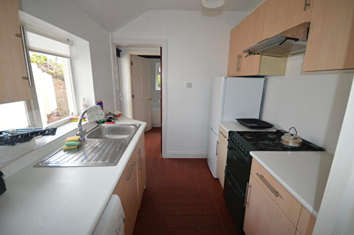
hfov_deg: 100.4
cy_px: 118
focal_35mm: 15
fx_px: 147
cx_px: 177
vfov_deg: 77.3
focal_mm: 10
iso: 320
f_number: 4
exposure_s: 1/125
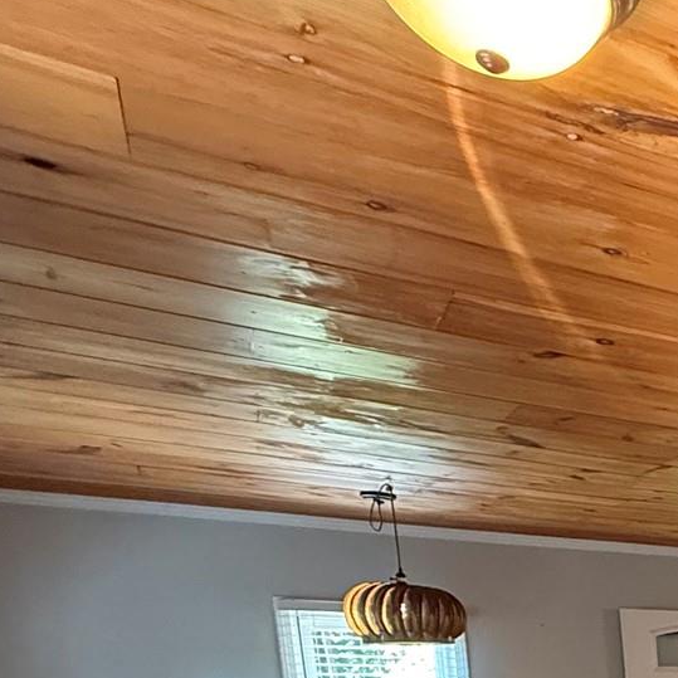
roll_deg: +0.3
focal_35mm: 47
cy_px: 888
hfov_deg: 25.4
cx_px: 1059
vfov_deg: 29.1
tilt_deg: -10.4
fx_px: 1041
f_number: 2.2
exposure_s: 1/60
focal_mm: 2.22
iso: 640
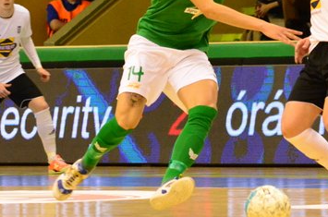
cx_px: 236
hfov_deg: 4.4
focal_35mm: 473
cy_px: 5
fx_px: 4300
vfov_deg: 2.9
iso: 6400
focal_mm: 140
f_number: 5.6
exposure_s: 1/400
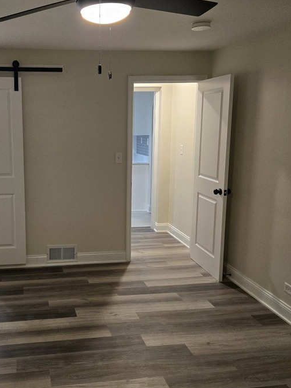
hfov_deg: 38.0
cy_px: 200
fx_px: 414
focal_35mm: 37
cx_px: 83
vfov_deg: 50.1
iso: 320
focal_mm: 5.4
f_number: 1.8
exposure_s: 1/120
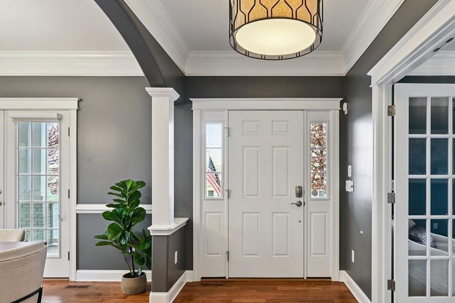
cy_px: 176
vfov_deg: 54.8
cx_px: 270
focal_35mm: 23
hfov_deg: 75.4
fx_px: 291
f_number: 10
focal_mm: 14
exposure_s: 1/6
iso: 400
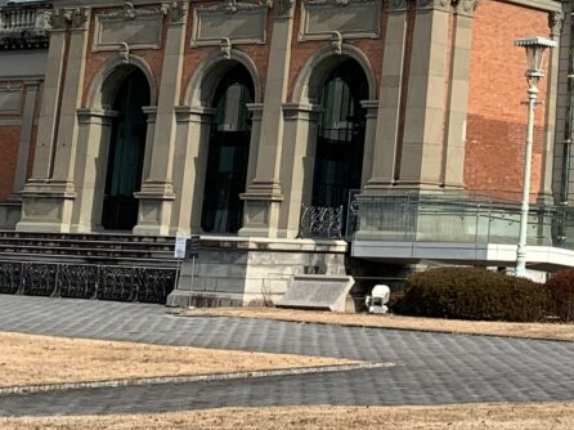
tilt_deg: +11.2
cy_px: -82
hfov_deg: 17.8
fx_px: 1740
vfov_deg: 13.7
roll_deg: -1.6
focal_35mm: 105
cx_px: 696
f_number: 1.8
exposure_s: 1/2421
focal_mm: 4.25
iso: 25
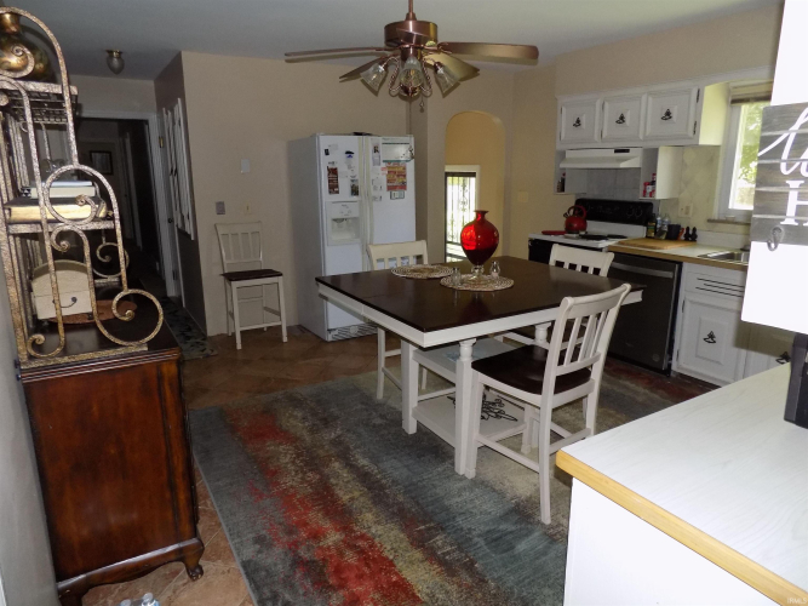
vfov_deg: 58.9
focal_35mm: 23
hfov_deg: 73.9
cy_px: 303
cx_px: 404
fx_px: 537
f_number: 3.1
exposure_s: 1/30
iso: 200
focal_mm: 4
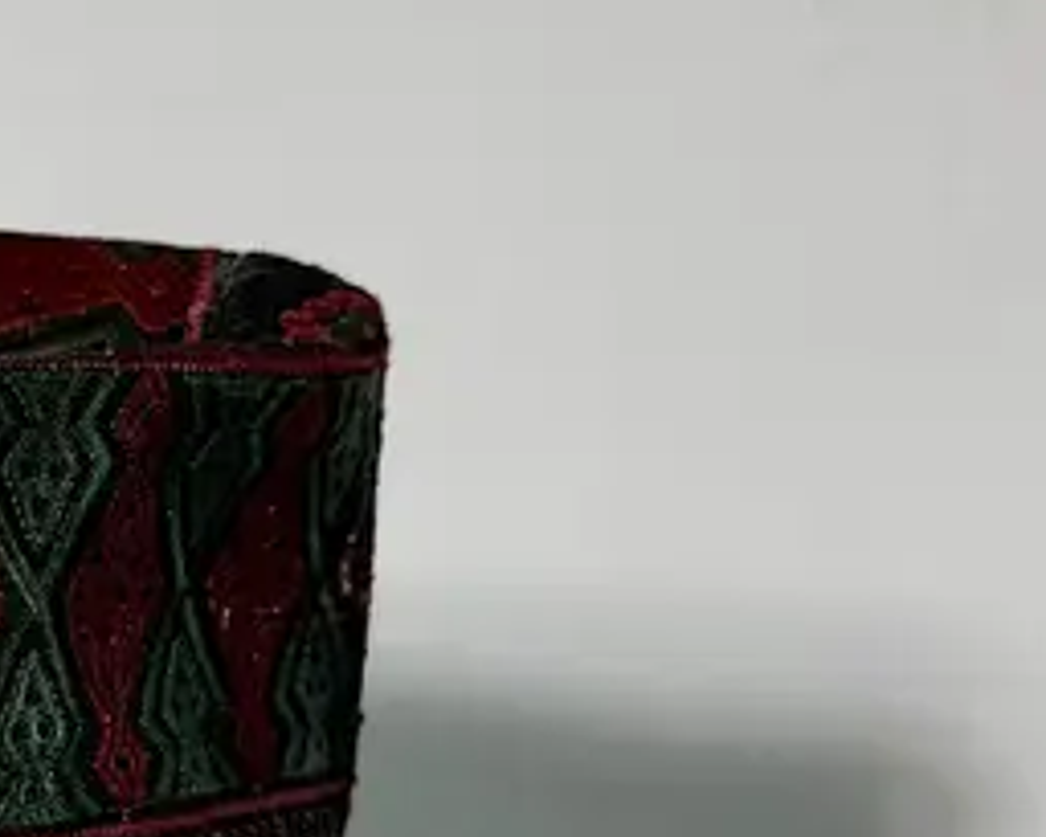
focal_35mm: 117
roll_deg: +0.7
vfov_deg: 12.8
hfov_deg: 15.4
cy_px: 1074
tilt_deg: -11.4
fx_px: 3623
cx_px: -437
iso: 80
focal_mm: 6.76
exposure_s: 1/728
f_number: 1.78
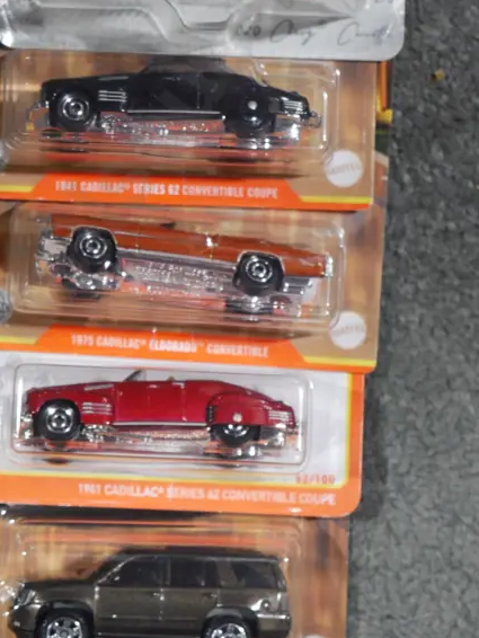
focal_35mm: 123
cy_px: 87
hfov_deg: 12.1
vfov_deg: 15.9
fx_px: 2268
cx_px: 197
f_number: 5.4
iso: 1000
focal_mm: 34
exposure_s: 1/80
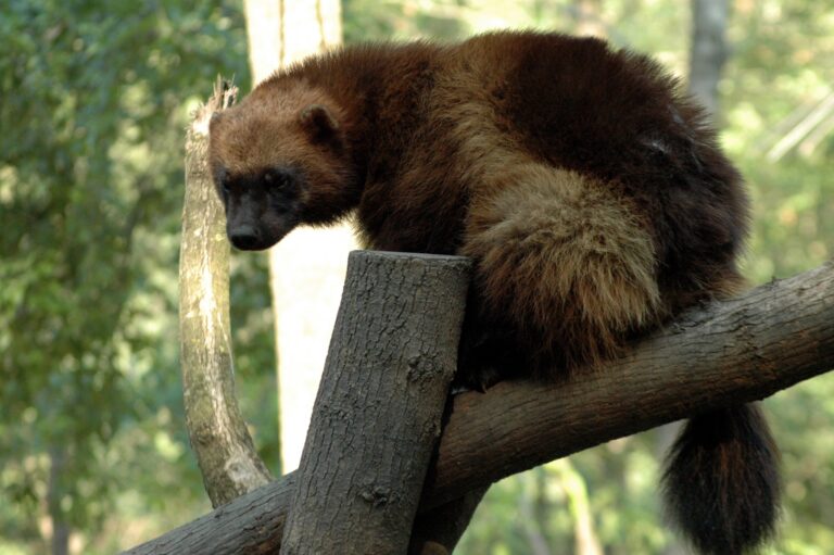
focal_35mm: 183
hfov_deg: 11.2
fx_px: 4237
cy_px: 278
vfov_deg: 7.5
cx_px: 417
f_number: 7.1
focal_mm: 122
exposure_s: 1/160
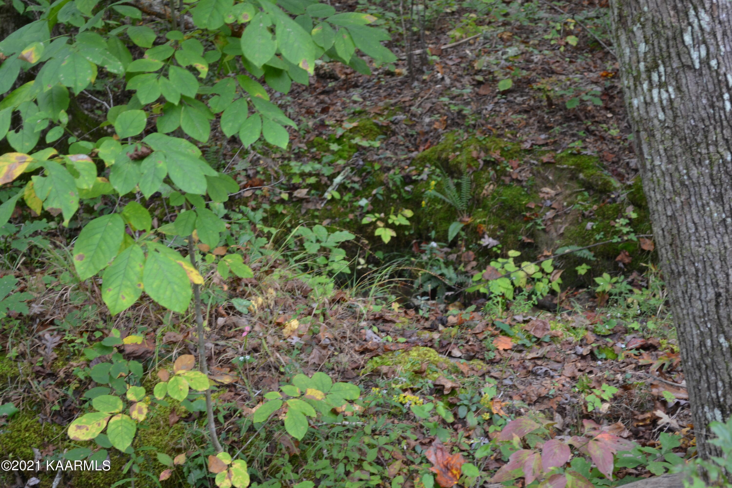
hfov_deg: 24.6
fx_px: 1677
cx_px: 366
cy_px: 244
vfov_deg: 16.6
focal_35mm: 82
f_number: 5.6
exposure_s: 1/40
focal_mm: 55
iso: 400
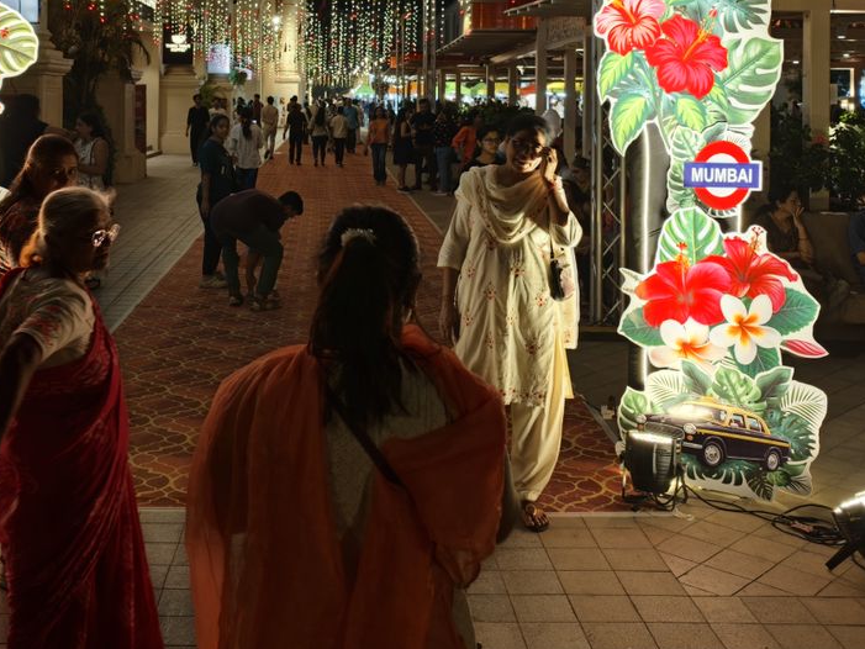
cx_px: 317
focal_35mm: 42
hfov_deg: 44.4
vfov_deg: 33.2
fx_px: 1050
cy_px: 109
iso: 400
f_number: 1.5
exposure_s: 1/50
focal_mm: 7.73
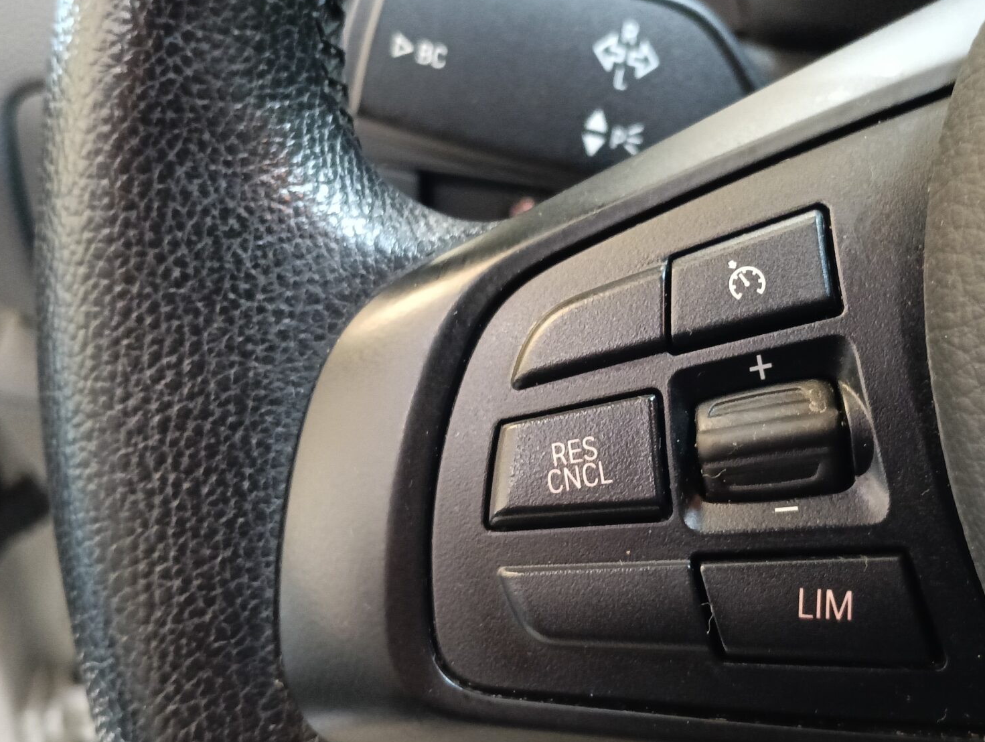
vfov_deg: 30.9
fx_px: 1339
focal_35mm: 47
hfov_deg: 39.9
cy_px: 315
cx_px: 646
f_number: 16
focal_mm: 3.98
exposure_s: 1/20
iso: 1250
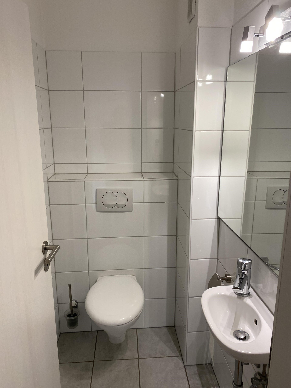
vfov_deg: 67.3
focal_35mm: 26
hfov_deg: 53.1
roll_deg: +0.8
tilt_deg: -12.8
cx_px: 146
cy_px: 194
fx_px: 291
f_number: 1.8
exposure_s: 1/100
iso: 80
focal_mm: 4.25
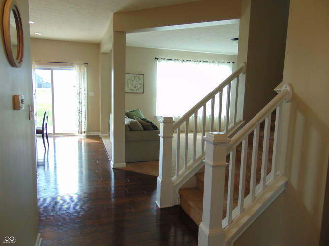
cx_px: 164
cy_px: 123
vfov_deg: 54.9
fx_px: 238
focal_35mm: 25
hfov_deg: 69.4
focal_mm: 4.5
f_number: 3
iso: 80
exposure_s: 1/50
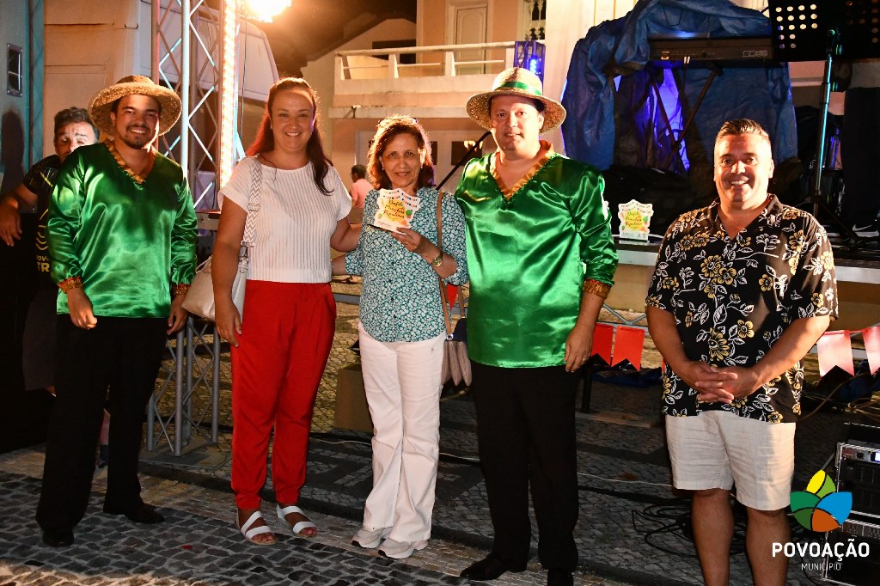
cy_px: 293
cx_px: 440
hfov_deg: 49.6
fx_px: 953
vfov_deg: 34.2
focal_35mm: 39
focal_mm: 26
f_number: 4
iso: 6400
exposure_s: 1/60
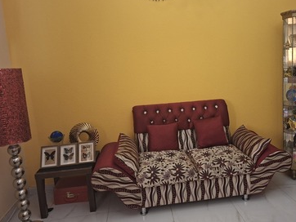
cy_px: 96
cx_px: 179
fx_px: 248
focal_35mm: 29
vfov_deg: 48.1
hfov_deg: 61.0
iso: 200
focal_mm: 5.54
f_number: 1.8
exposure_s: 1/50
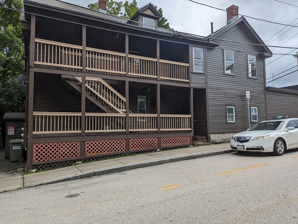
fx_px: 207
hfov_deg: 71.5
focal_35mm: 24
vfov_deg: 56.9
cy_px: 112
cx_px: 149
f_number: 1.85
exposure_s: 1/1364
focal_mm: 6.81
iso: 47
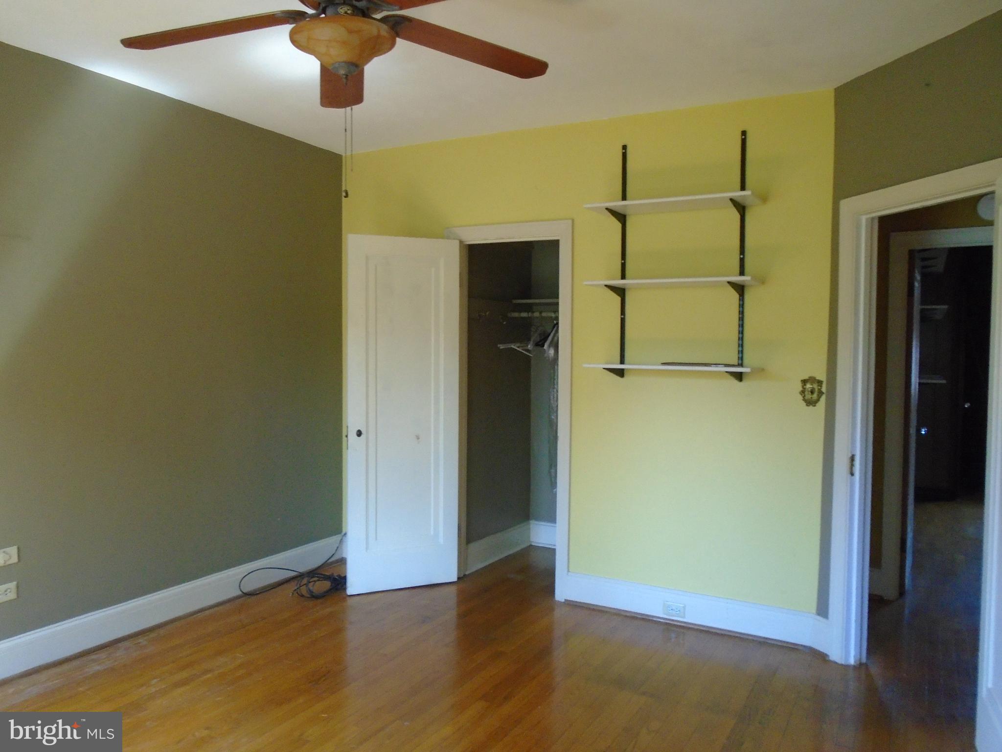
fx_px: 753
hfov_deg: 67.3
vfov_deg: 53.1
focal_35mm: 26
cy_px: 376
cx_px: 501
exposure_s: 1/50
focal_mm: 4.6
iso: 400
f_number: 3.2
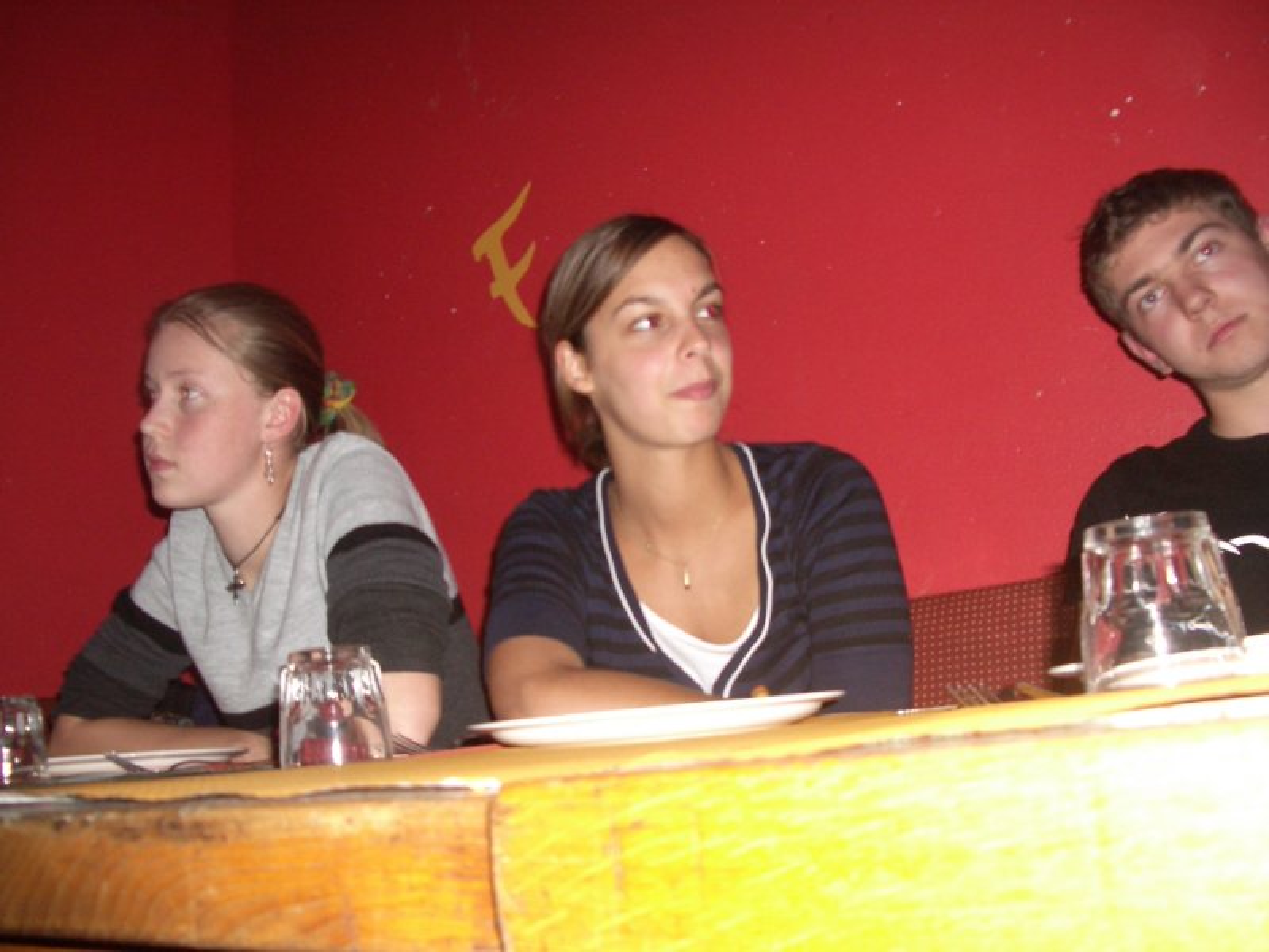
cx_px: 634
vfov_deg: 40.7
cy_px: 476
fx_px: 1283
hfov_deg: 52.6
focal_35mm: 35
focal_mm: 5.8
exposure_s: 1/60
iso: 200
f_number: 2.6
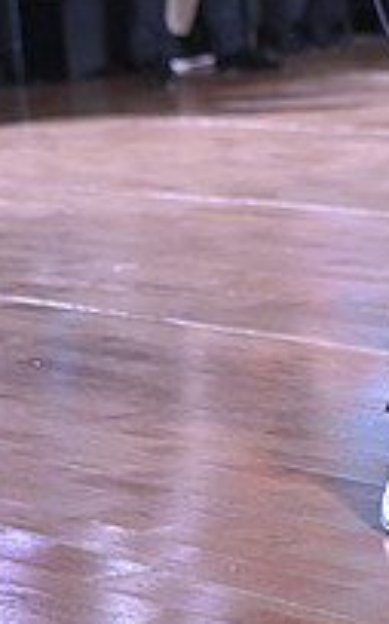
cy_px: -107
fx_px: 4048
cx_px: 458
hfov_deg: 5.5
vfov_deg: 8.7
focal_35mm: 238
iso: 5000
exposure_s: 1/400
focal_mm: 82
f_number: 4
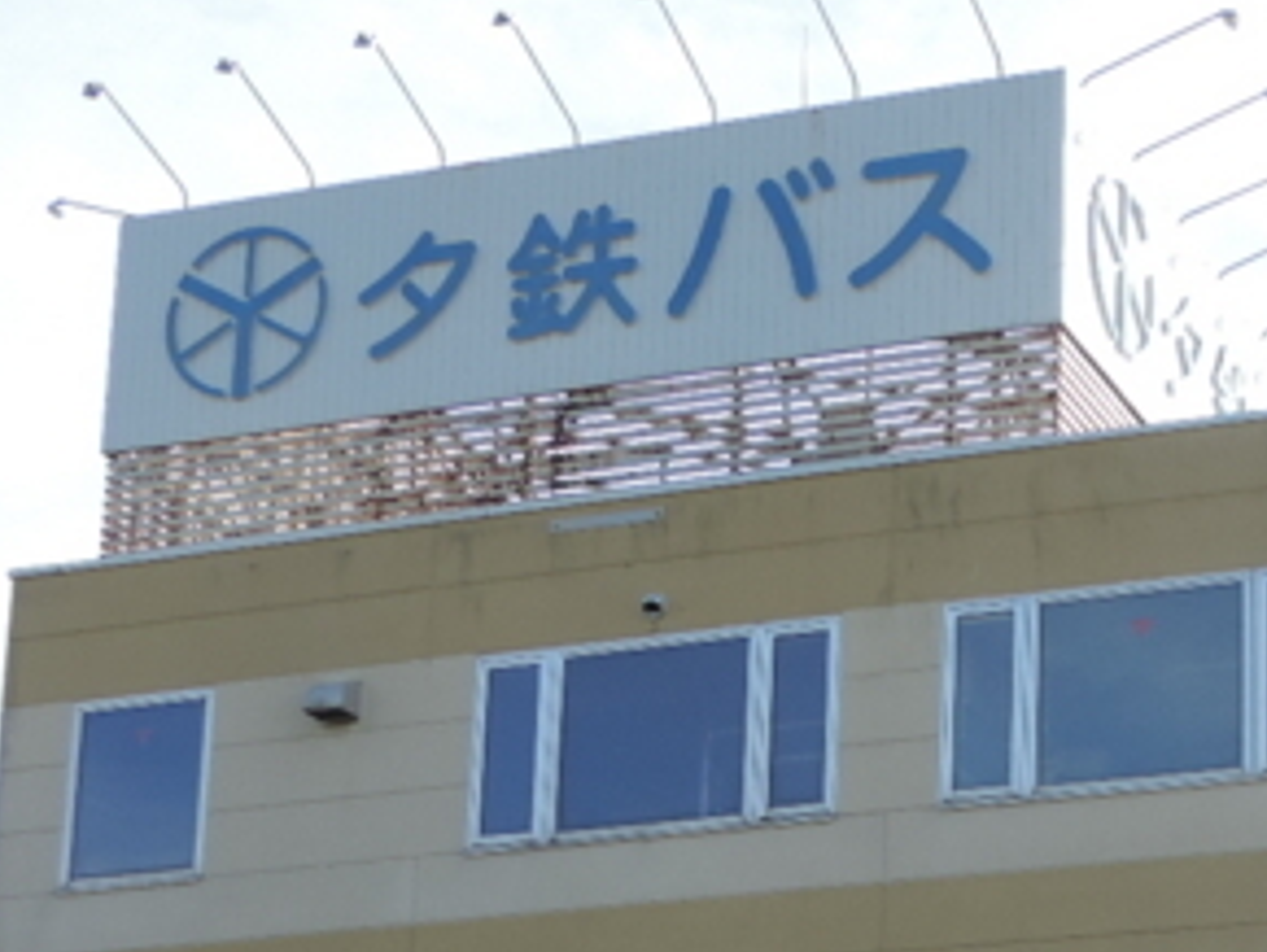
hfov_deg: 20.9
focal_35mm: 91
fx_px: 3334
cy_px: 983
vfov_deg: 15.9
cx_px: 1236
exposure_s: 1/500
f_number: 3.2
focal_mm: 5.8
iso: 80
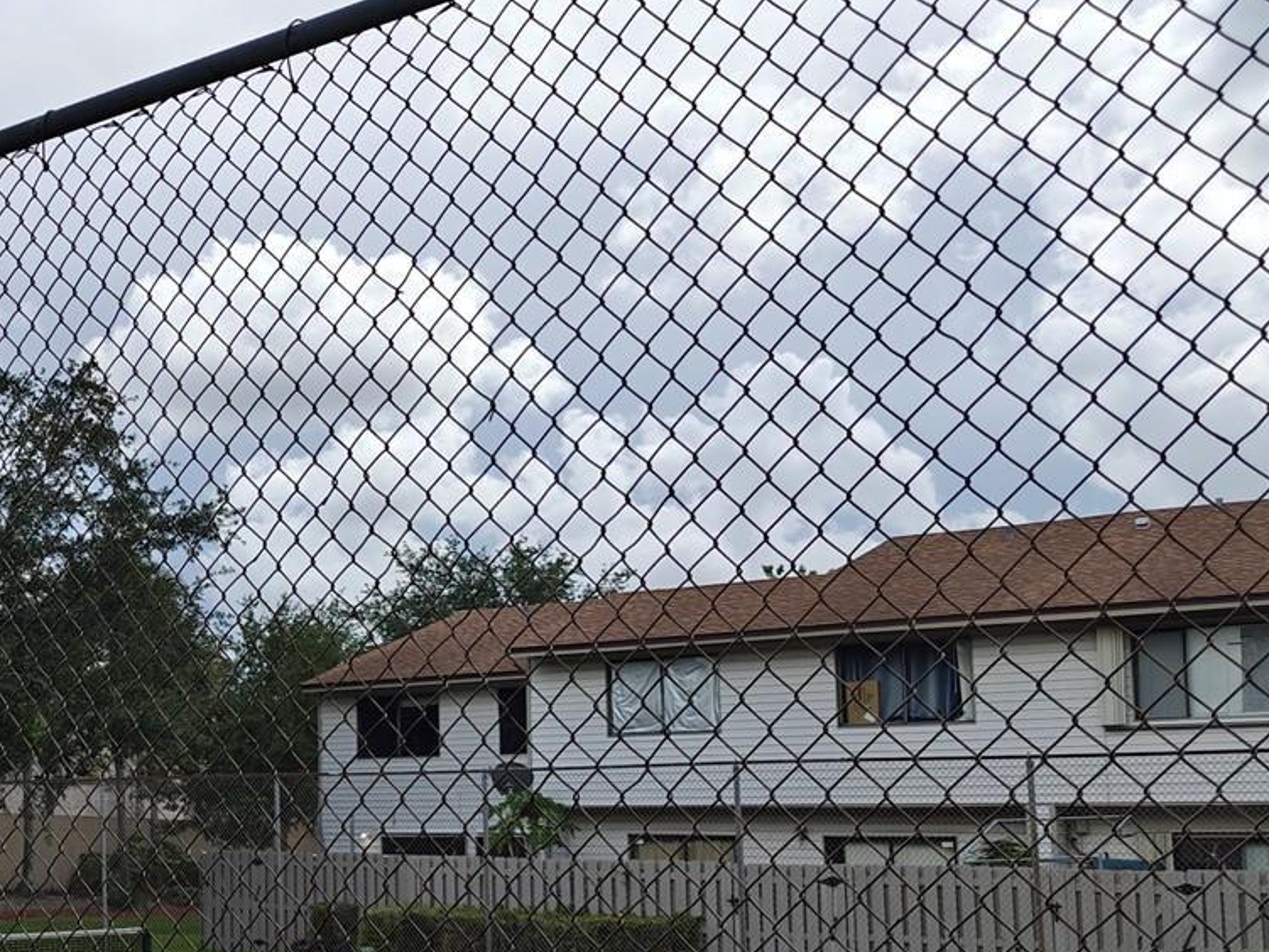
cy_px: 624
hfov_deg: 35.0
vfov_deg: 29.5
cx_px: -25
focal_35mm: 49
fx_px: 1796
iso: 50
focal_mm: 6.06
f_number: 1.6
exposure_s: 1/1036
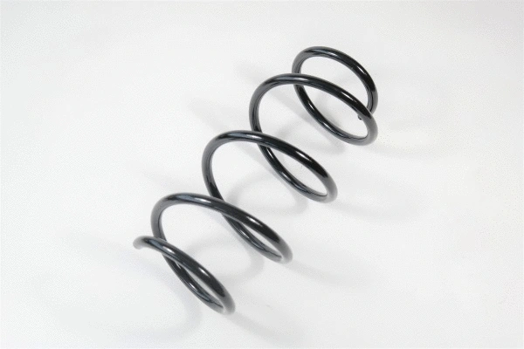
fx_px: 728
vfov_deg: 27.0
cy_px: 174
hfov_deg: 39.6
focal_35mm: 50
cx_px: 262
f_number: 4.5
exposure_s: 1/50
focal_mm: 33
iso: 200
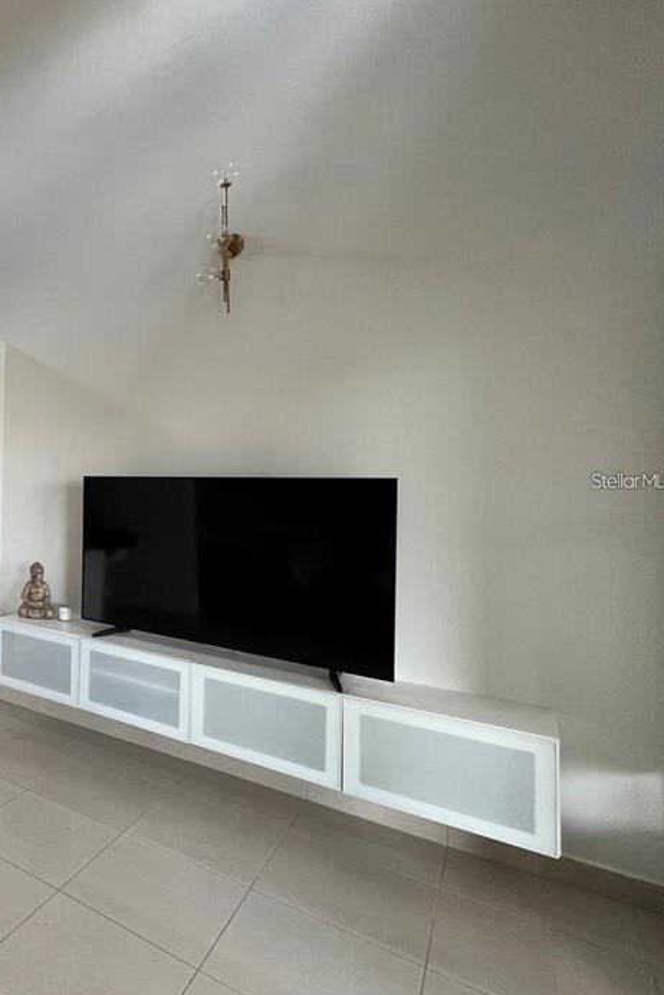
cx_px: -57
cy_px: 480
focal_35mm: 20
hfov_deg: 46.6
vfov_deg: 83.9
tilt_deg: -0.2
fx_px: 553
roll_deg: -0.8
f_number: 1.8
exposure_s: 1/99
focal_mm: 1.57
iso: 100
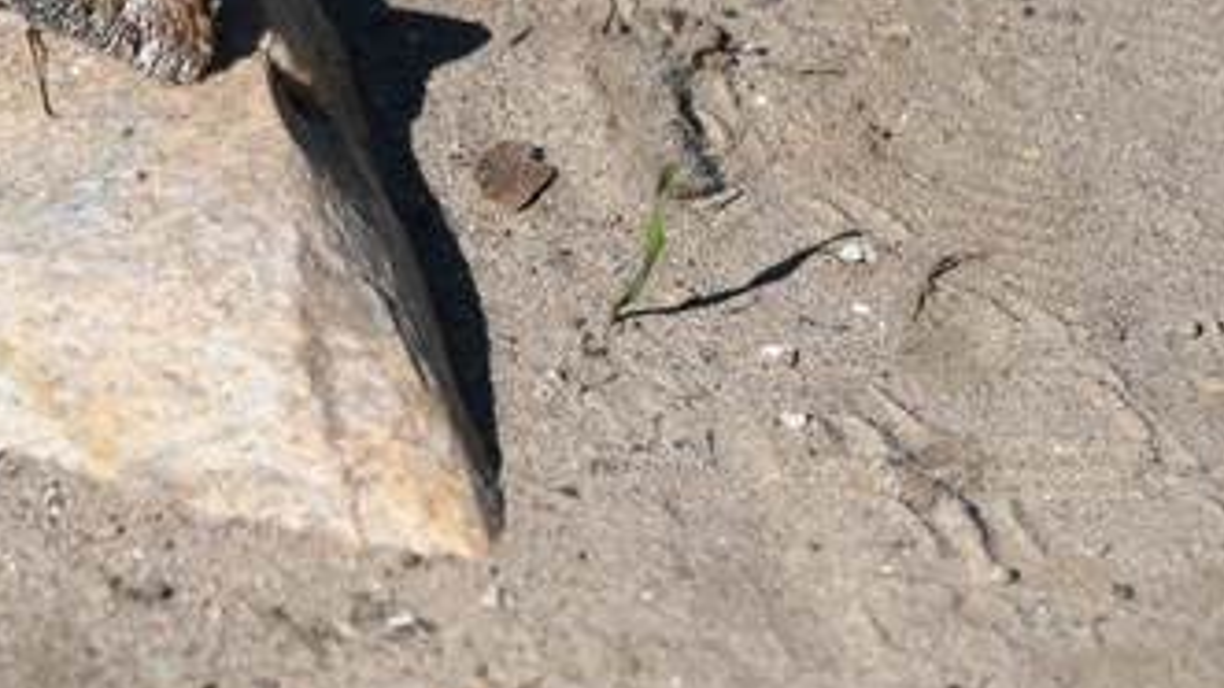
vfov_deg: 3.0
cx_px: 133
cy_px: -17
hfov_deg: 5.3
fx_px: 13141
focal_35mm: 405
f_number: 10
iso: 3200
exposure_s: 1/6400
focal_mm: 200
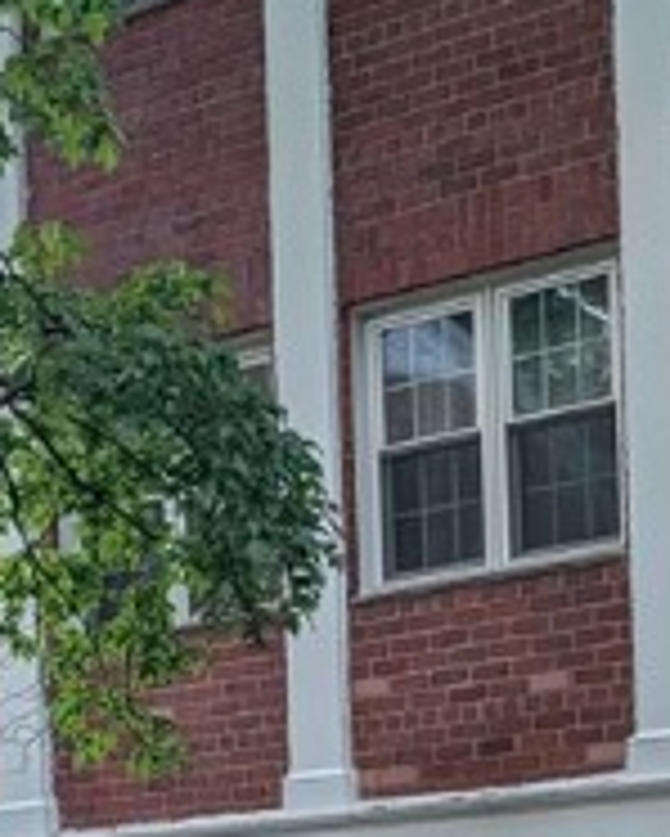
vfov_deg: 18.5
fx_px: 2402
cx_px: 337
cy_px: 1048
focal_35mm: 97
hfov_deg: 15.9
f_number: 1.68
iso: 473
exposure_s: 1/573
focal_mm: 6.9
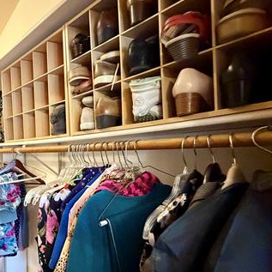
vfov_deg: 62.5
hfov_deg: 51.0
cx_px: 2
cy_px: 160
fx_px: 222
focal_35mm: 25
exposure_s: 1/60
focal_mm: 2.22
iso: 1250
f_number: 2.2
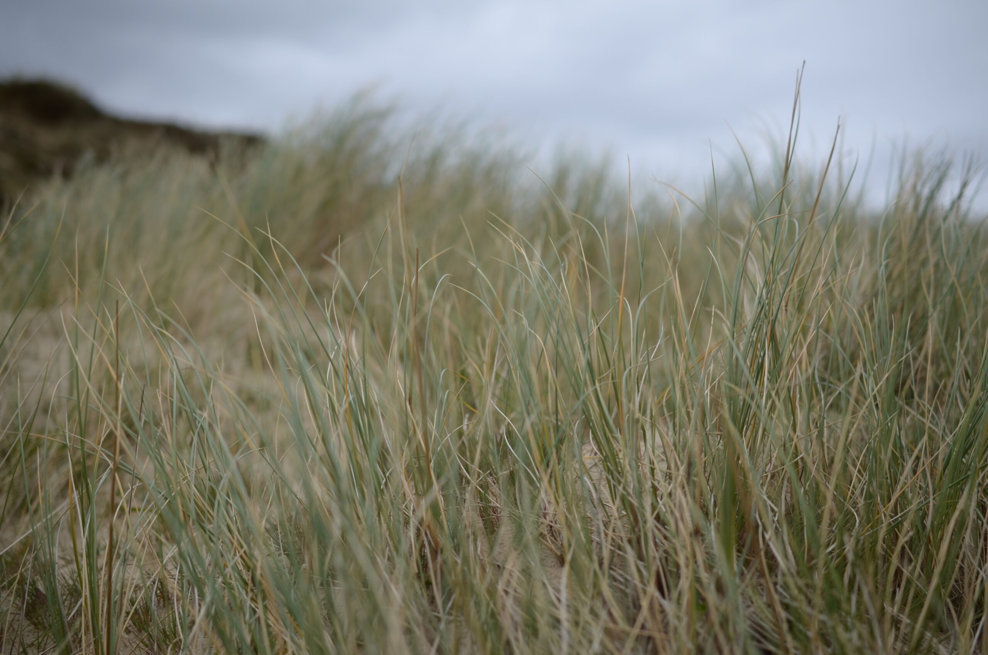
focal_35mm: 60
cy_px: 328
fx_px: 1643
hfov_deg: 33.5
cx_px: 494
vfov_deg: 22.5
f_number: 2.8
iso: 100
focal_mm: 40
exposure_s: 1/800
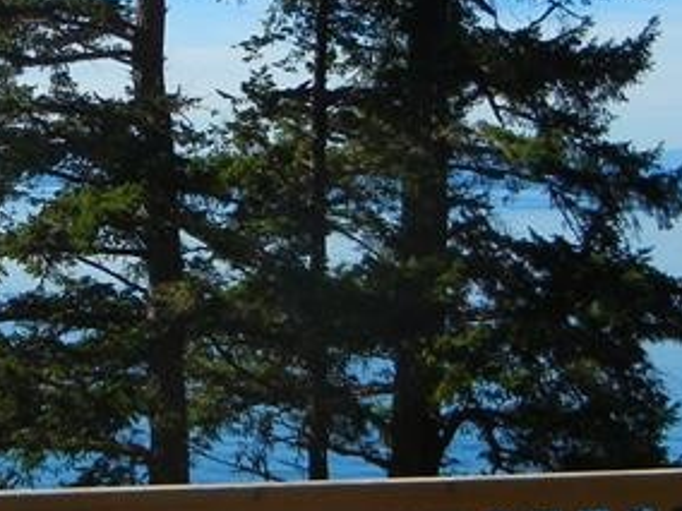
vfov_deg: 13.7
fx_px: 2128
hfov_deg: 17.8
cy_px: 252
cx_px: 14
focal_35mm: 108
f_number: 7
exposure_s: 1/502
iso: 160
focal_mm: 5.4
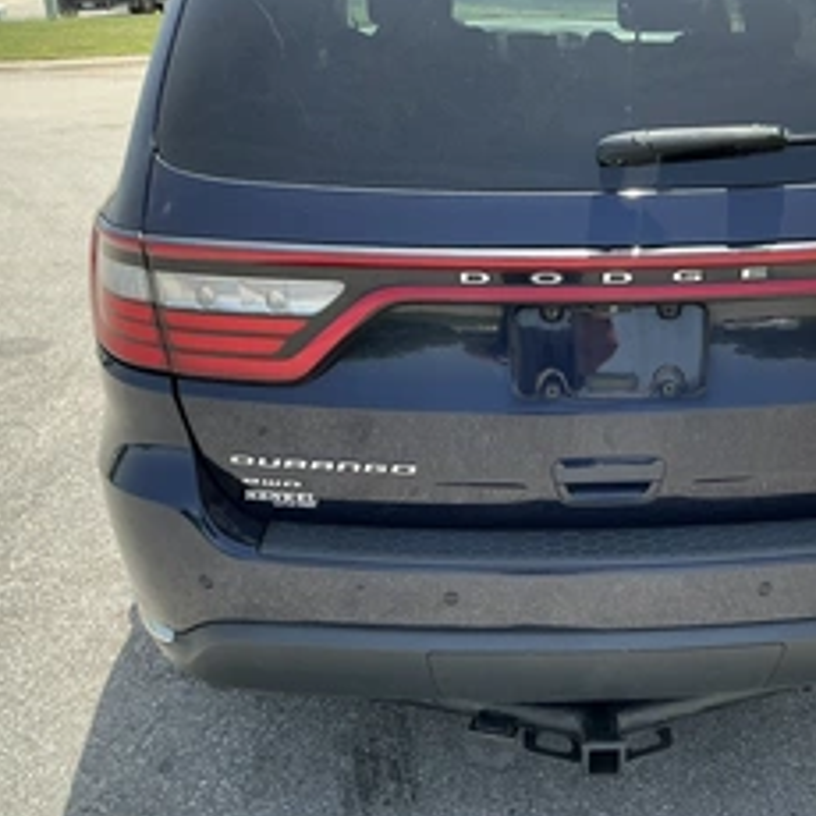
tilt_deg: -21.3
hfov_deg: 38.8
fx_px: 1147
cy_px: 465
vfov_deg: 39.1
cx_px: 536
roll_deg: +0.1
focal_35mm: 43
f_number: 1.8
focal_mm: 3
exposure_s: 1/551
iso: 25
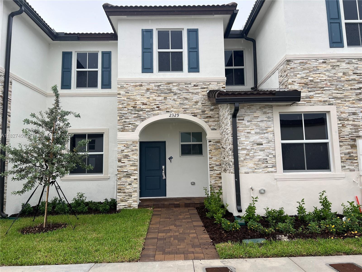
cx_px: 181
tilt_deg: +6.2
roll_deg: +1.2
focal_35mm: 26
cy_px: 136
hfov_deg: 67.3
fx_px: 272
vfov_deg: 53.1
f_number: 1.5
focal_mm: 5.7
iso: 50
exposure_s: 1/482
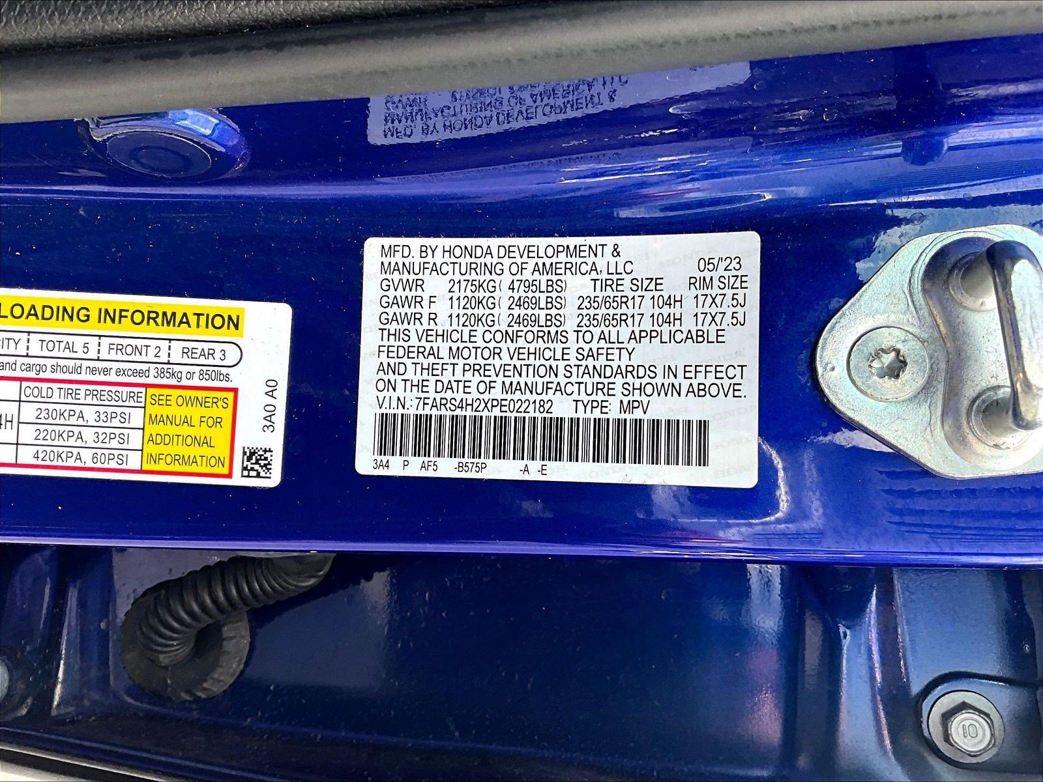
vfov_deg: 48.2
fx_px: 874
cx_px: 522
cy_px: 391
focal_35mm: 29
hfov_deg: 61.7
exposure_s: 1/134
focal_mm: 3
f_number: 1.8
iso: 16
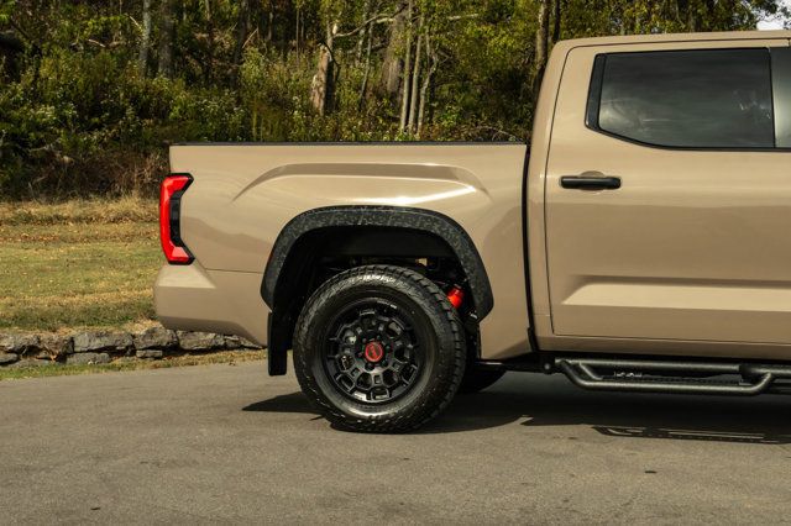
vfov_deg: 23.8
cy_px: 263
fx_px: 1252
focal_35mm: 57
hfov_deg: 35.1
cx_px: 396
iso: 640
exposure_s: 1/800
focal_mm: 38
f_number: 8
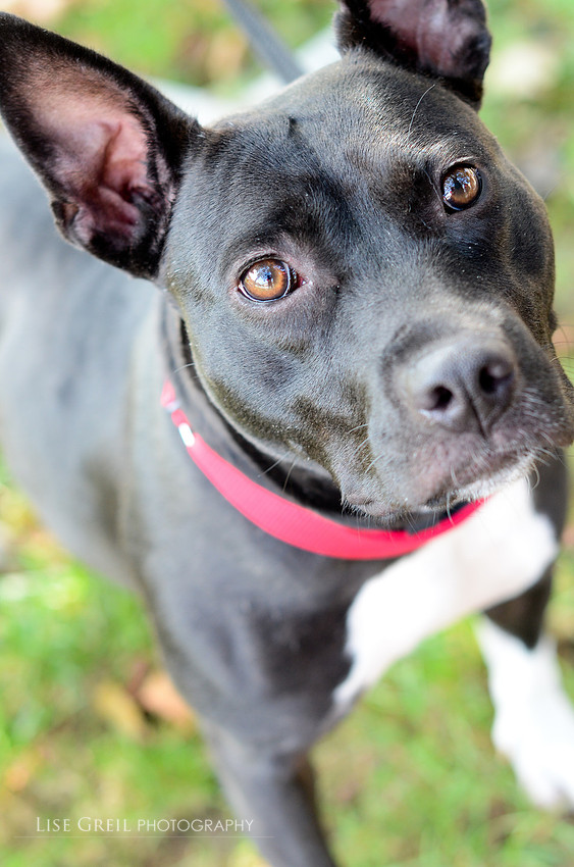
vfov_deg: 27.0
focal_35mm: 75
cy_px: 434
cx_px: 287
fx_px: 1802
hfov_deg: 18.1
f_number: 3.2
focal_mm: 50
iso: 400
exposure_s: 1/125
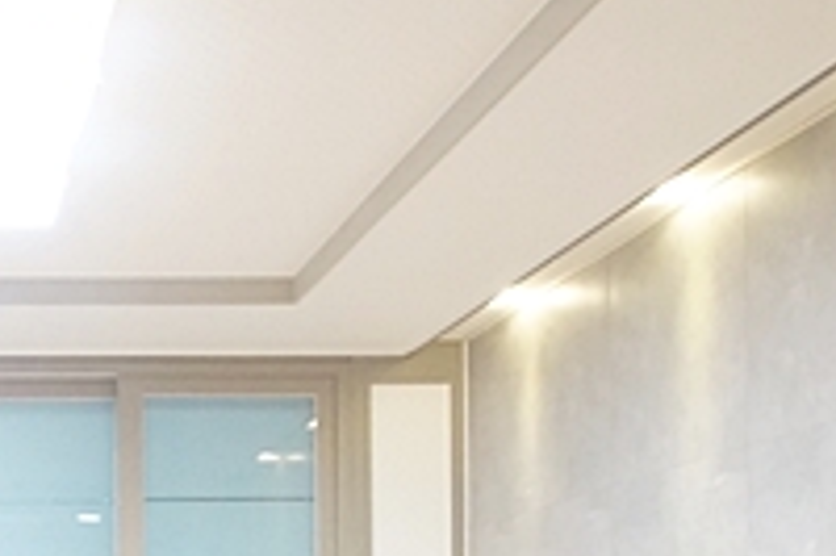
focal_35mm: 60
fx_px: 1392
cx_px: -79
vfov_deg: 21.0
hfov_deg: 30.1
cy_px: 673
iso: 1600
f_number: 7.1
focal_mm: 10
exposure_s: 1/30
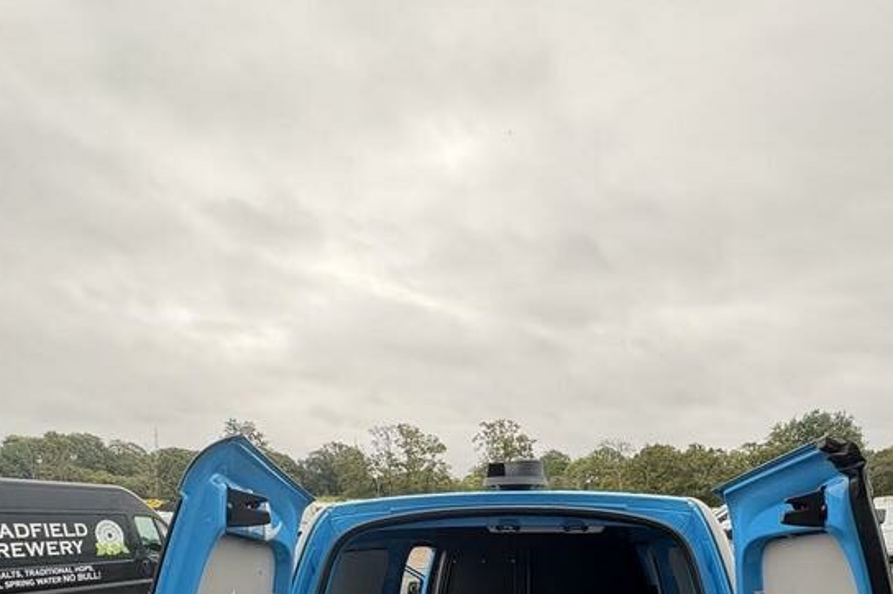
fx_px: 595
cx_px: 515
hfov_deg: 73.3
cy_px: 628
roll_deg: -3.9
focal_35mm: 24
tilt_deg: -5.6
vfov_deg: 43.3
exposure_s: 1/99
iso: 50
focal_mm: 2.22
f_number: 2.2
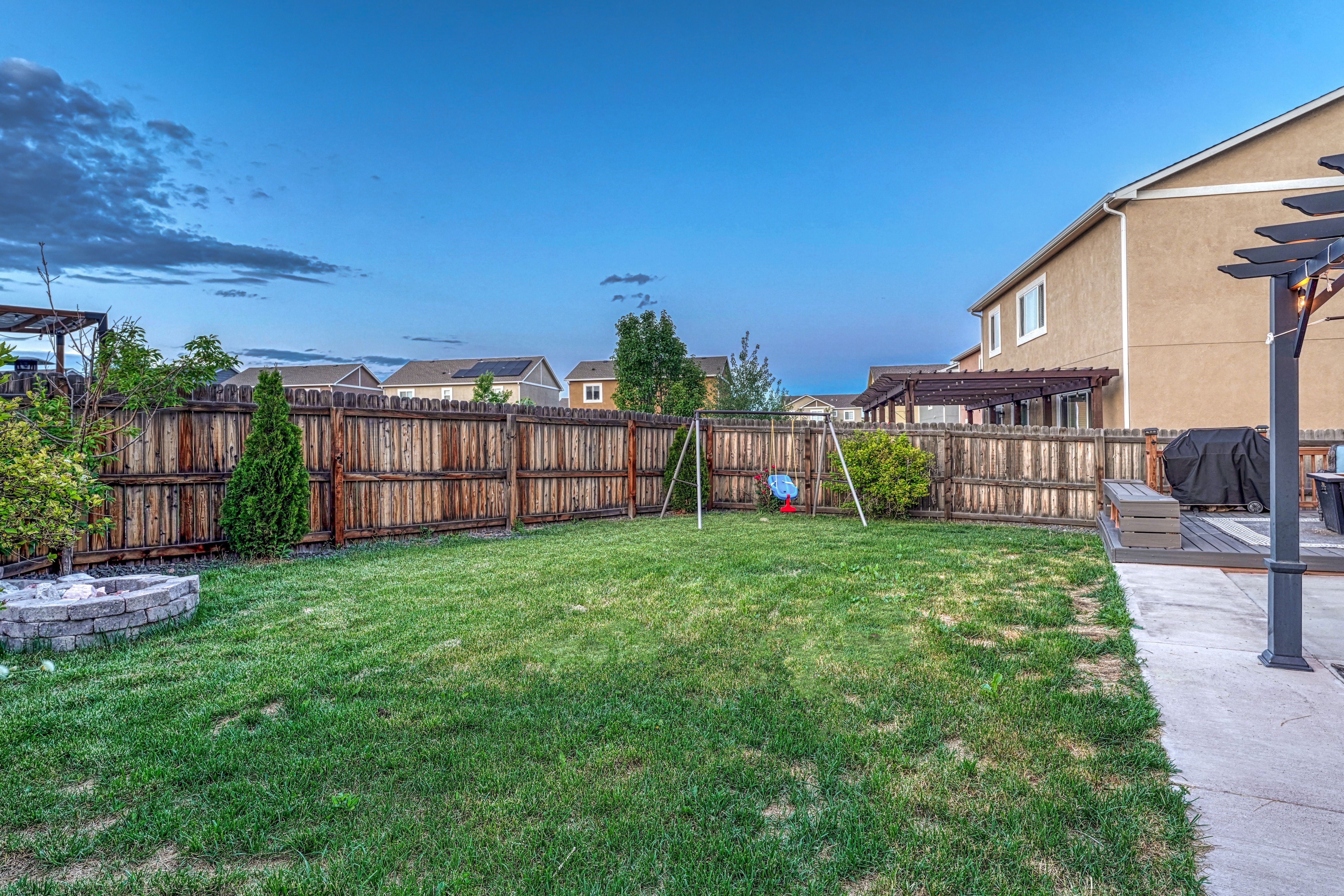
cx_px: 672
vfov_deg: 62.4
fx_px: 739
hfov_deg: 84.6
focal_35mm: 20
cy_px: 448
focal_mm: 19.8
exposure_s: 1/250
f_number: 7.1
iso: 800
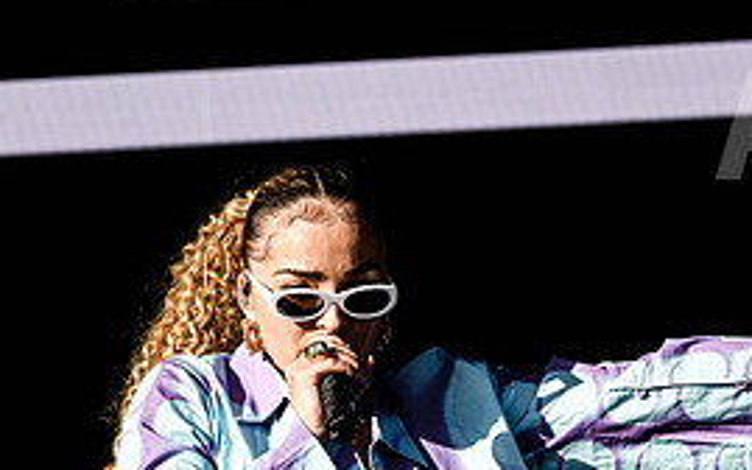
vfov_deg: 3.0
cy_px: 457
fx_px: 8995
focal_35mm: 439
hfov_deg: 4.8
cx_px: 335
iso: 640
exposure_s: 1/2000
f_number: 5.6
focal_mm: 200
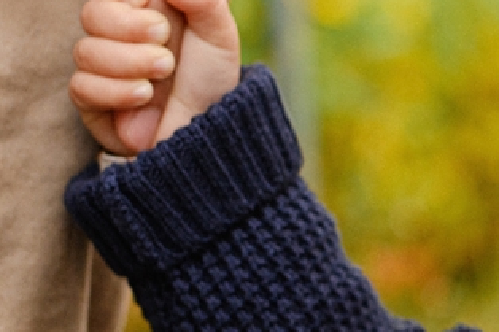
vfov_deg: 5.4
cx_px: 798
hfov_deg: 7.9
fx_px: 3533
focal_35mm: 255
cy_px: 242
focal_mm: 50
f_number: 3.2
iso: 250
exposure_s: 1/400
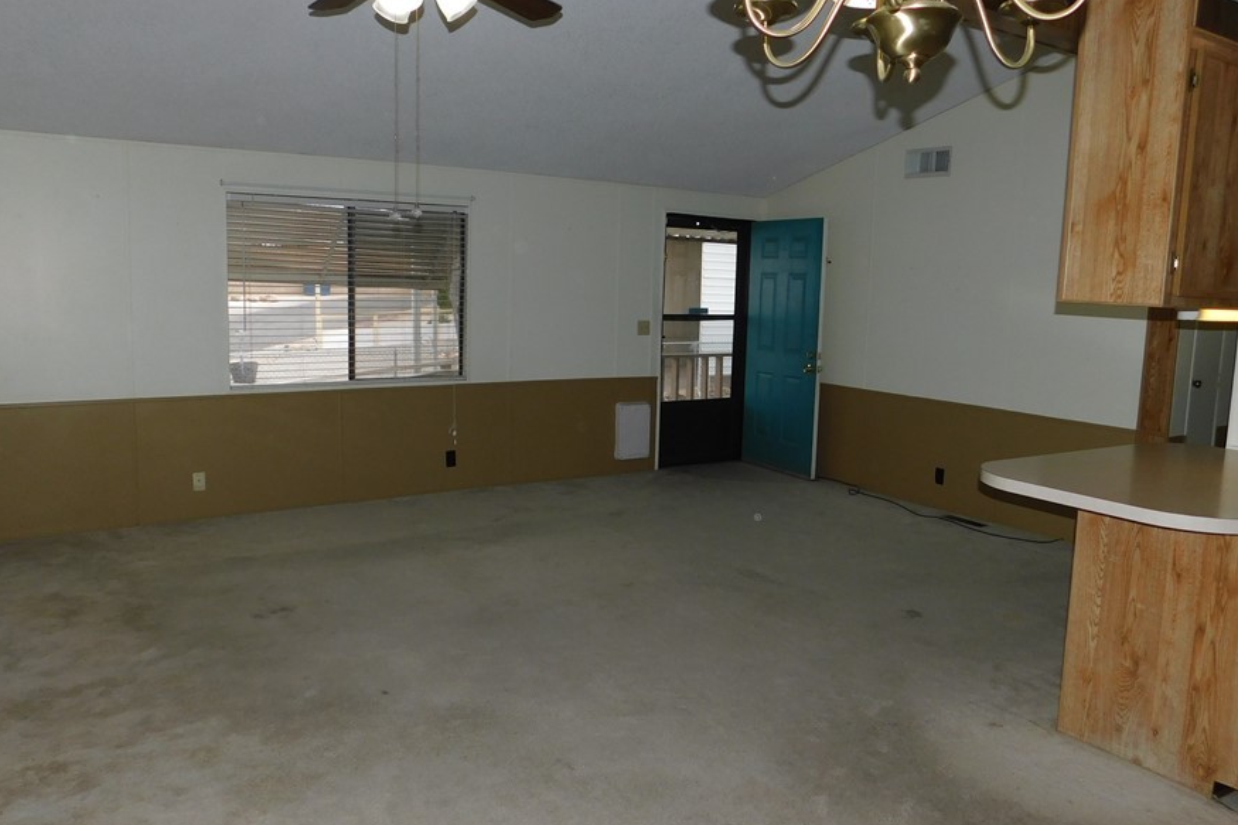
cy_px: 403
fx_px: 963
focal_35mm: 28
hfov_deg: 65.4
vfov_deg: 46.4
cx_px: 652
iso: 125
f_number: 3
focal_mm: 4
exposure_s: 1/320
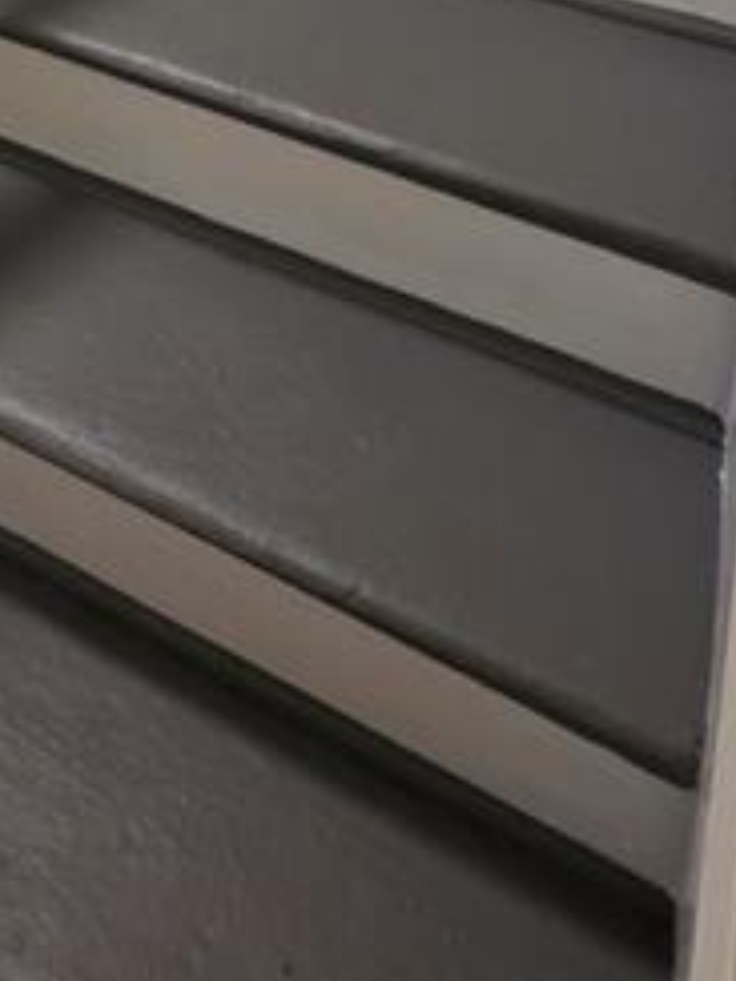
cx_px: 181
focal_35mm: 41
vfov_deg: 27.8
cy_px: -535
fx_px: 1162
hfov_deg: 34.4
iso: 200
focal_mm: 2.2
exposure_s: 1/60
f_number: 1.9
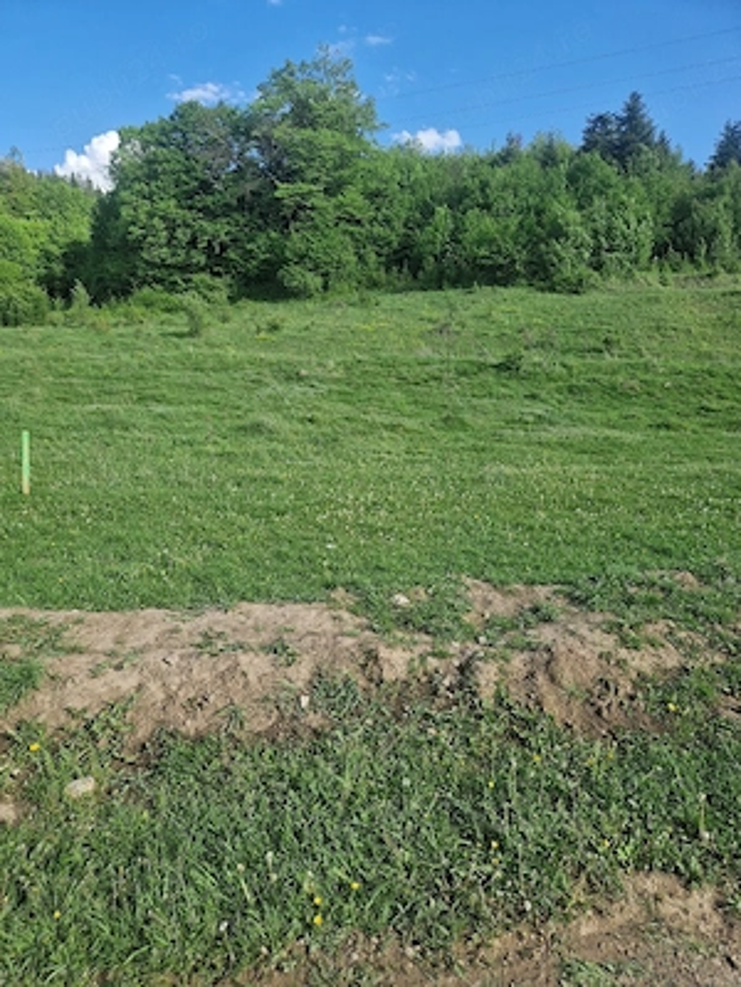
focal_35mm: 23
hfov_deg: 58.9
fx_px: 656
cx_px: 370
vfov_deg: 73.9
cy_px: 494
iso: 50
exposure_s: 1/833
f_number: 1.8
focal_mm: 5.4
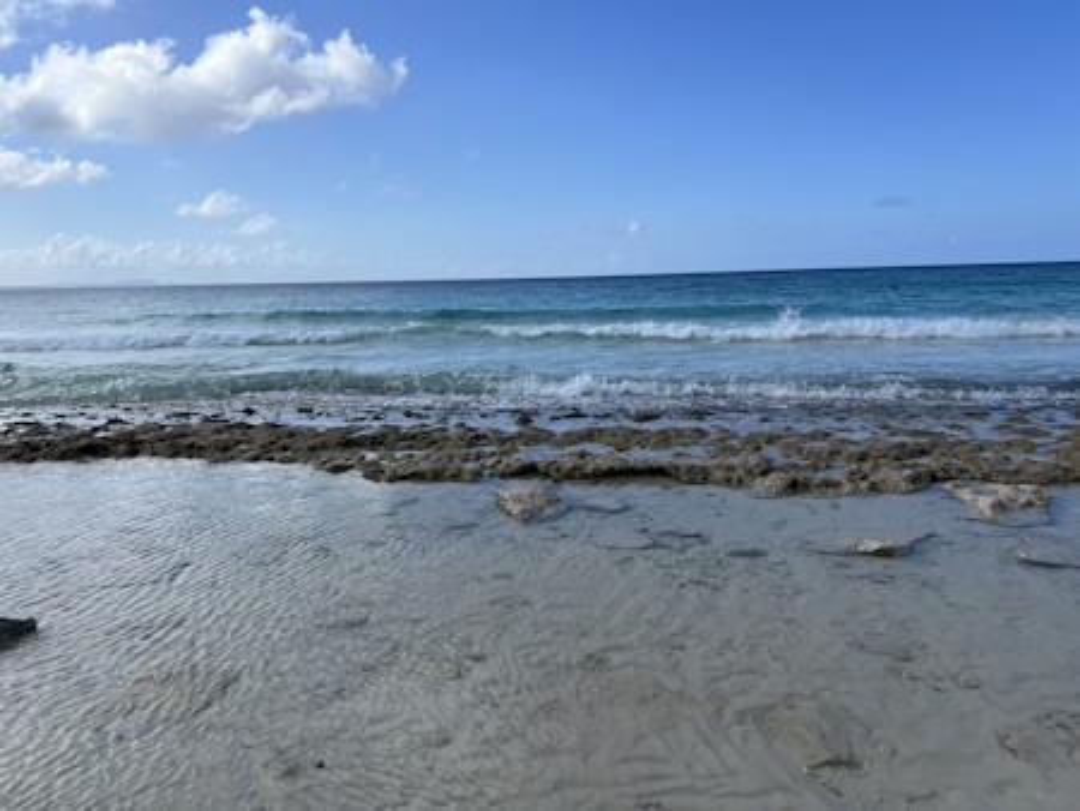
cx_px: 540
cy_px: 406
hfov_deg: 67.3
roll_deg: +2.3
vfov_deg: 53.1
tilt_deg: -9.1
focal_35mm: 26
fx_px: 812
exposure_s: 1/5587
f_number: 1.5
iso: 50
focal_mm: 5.7
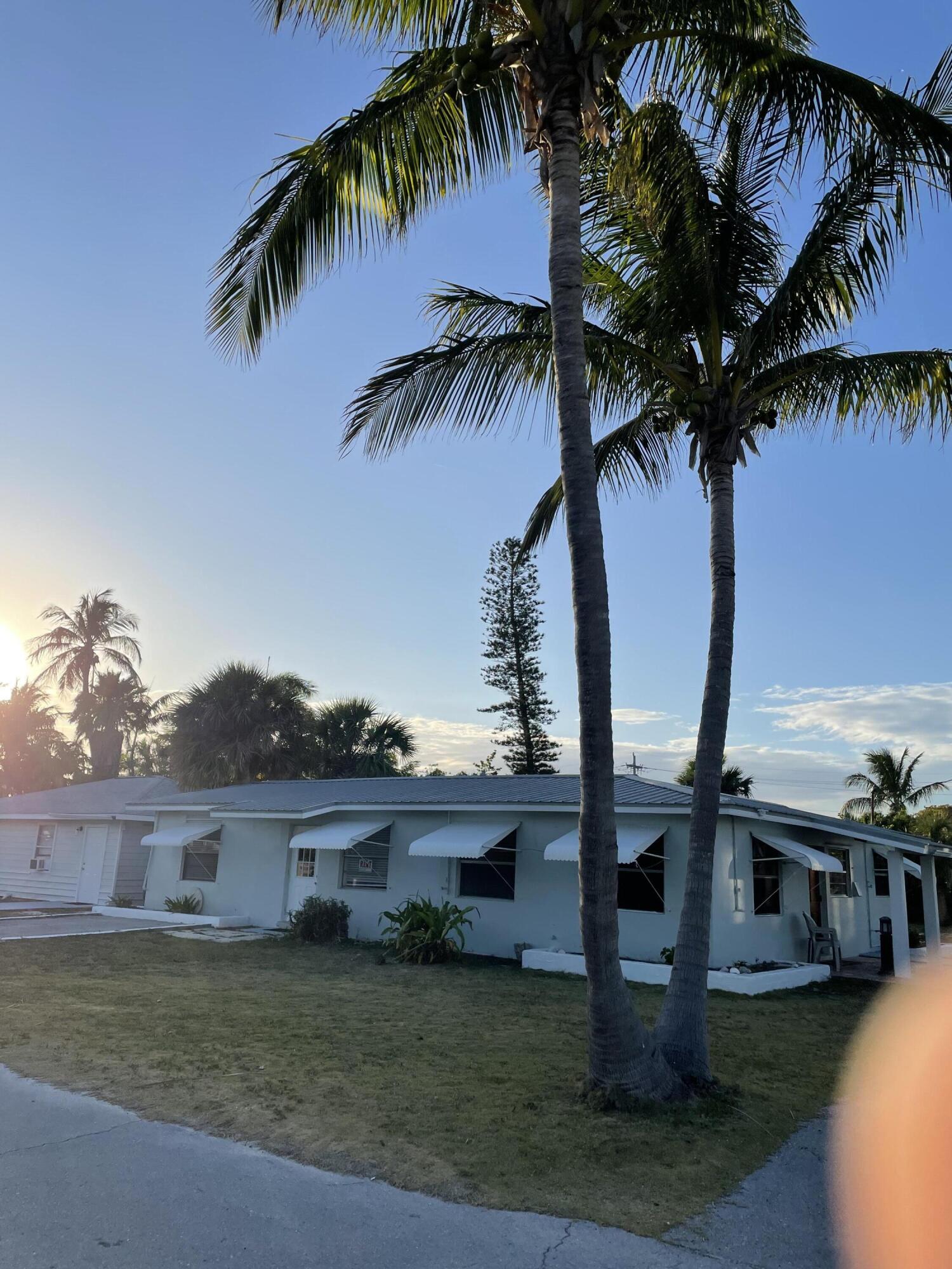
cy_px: 634
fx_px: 953
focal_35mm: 26
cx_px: 476
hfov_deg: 53.1
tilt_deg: +13.1
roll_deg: -1.7
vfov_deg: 67.3
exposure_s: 1/3861
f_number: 1.6
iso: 32
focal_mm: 4.2
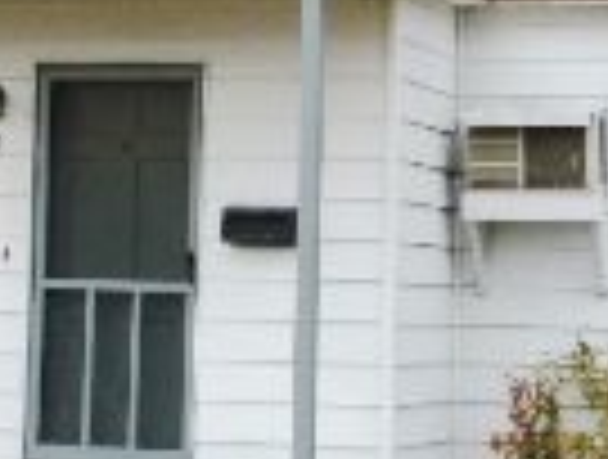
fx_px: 2413
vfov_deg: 10.8
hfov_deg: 14.3
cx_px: 230
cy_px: -18
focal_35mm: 137
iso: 80
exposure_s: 1/100
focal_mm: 5.2
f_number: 3.3
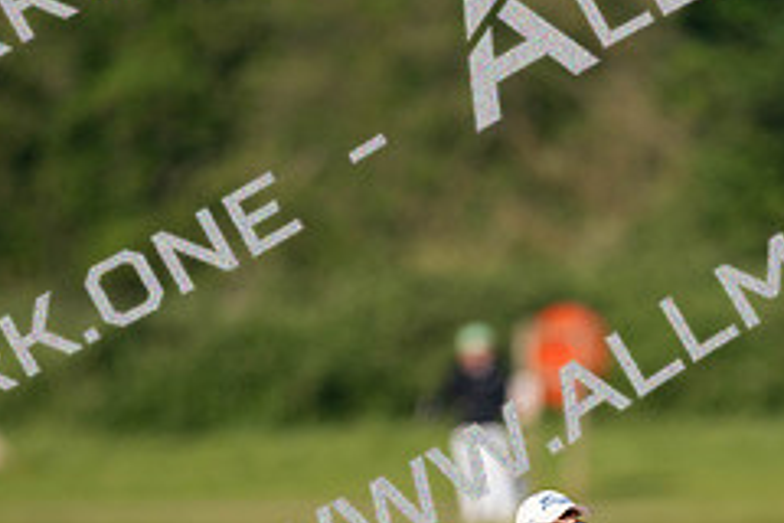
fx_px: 31641
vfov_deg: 0.9
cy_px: 610
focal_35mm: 1453
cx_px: 644
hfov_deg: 1.4
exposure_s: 1/2500
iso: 250
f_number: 4
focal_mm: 600
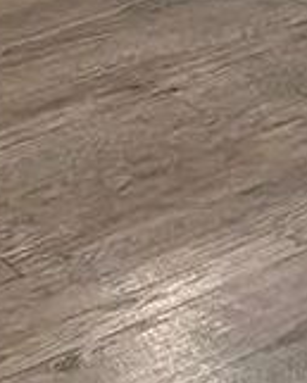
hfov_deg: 7.4
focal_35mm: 207
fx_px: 2349
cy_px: -767
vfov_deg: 8.0
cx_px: -36
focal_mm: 5.1
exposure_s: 1/60
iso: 125
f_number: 1.6
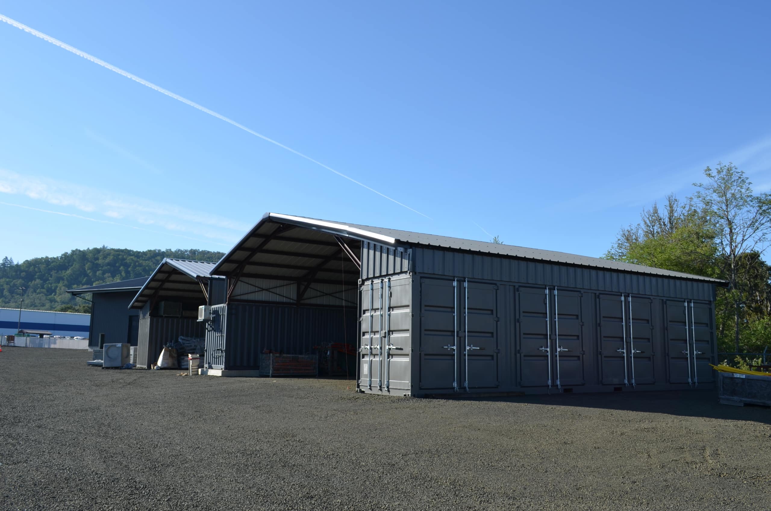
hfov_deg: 62.0
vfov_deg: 43.4
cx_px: 386
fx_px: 641
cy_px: 256
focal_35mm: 30
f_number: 8
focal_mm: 20
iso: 125
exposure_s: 1/250
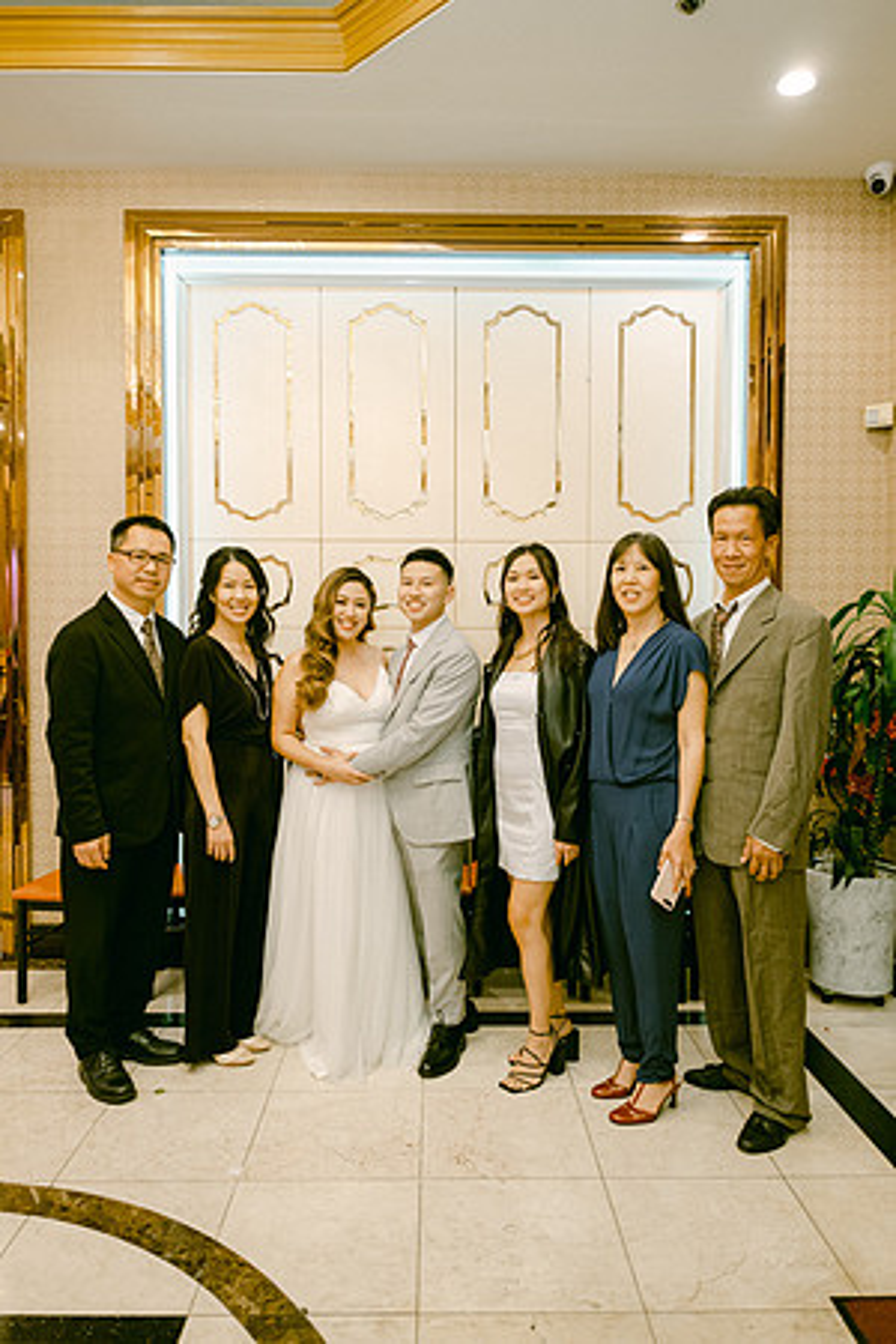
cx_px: 448
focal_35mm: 24
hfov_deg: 53.1
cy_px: 672
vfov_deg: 73.7
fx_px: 896
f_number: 2.8
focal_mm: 16
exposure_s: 1/125
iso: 800
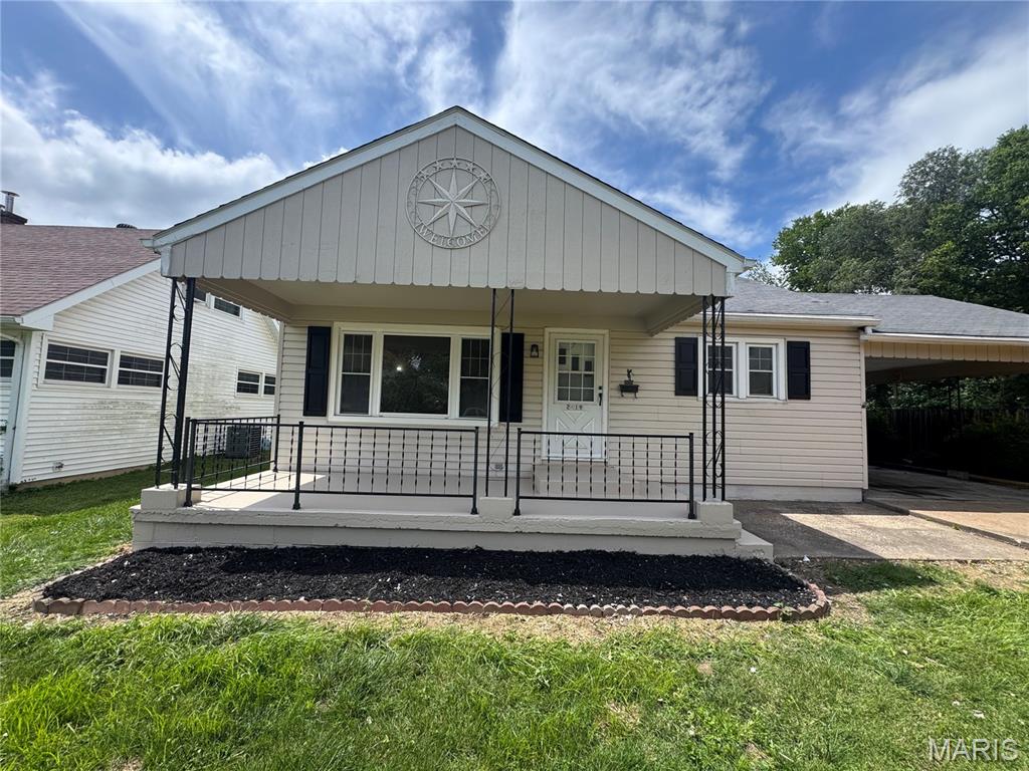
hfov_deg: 102.1
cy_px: 386
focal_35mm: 14
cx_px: 514
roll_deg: -1.0
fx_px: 416
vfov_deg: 85.7
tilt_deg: +3.4
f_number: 2.2
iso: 50
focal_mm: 2.22
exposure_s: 1/879
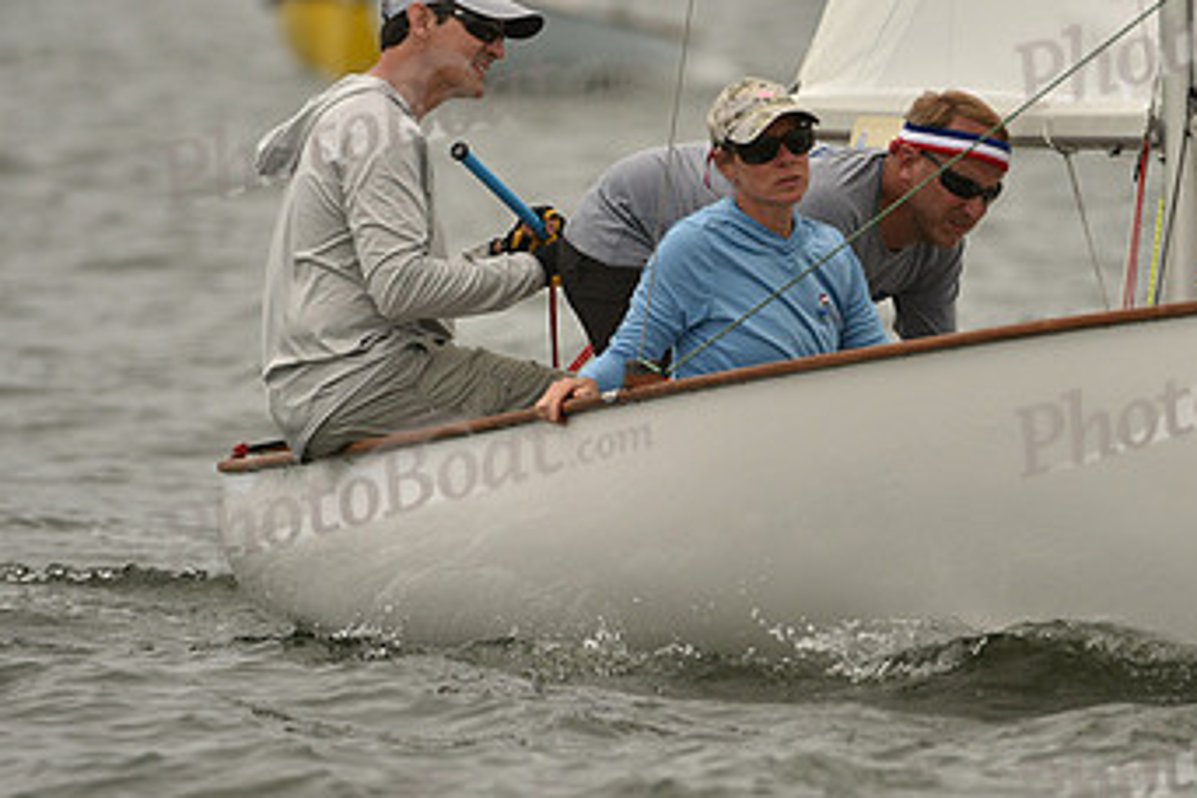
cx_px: 836
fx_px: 22575
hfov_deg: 3.0
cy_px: 254
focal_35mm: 679
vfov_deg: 2.0
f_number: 5.6
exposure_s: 1/2000
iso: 320
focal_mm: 400
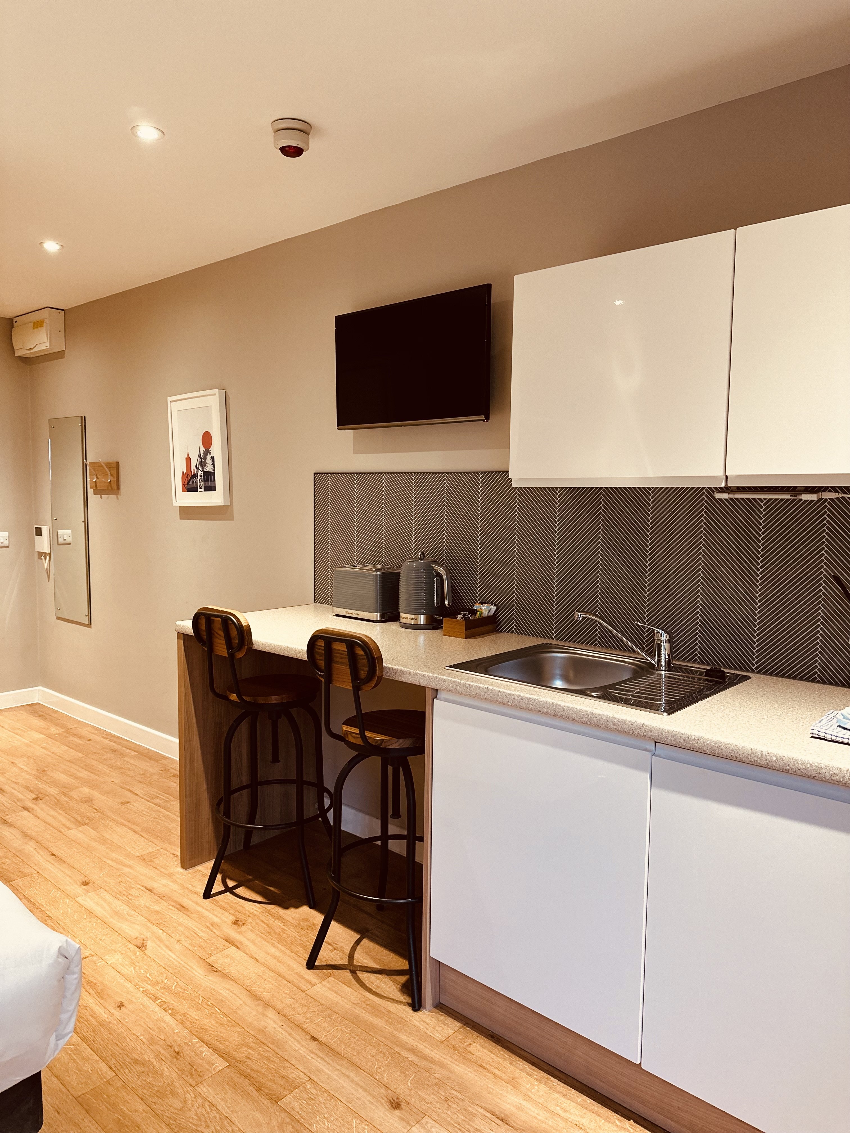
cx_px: 425
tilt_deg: -5.4
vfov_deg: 71.6
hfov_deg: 56.8
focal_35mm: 24
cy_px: 566
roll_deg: -0.3
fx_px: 786
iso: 250
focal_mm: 6.86
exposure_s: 1/50
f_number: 1.78
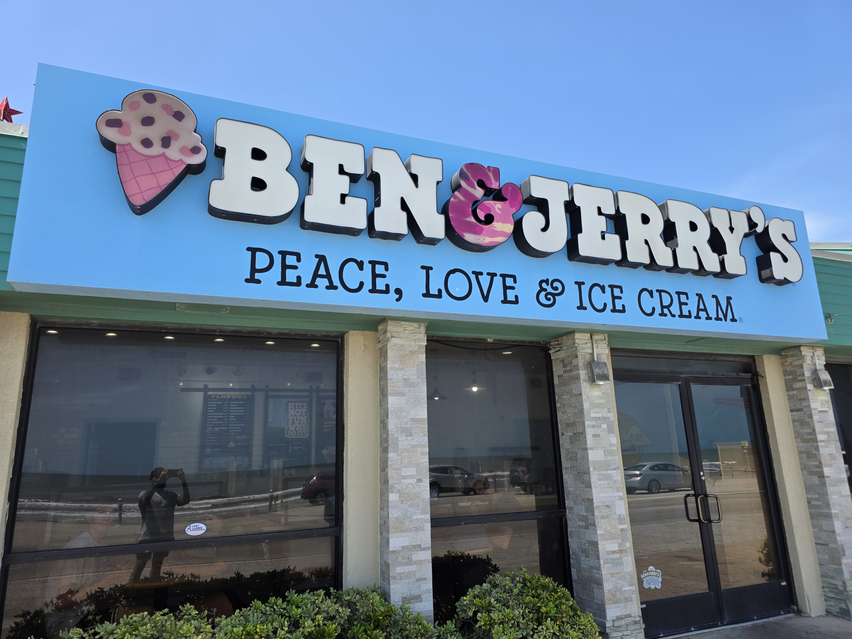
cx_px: 426
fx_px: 566
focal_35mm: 23
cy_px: 320
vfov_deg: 58.9
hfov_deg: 73.9
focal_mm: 6.3
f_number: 1.7
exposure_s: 1/2851
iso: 80
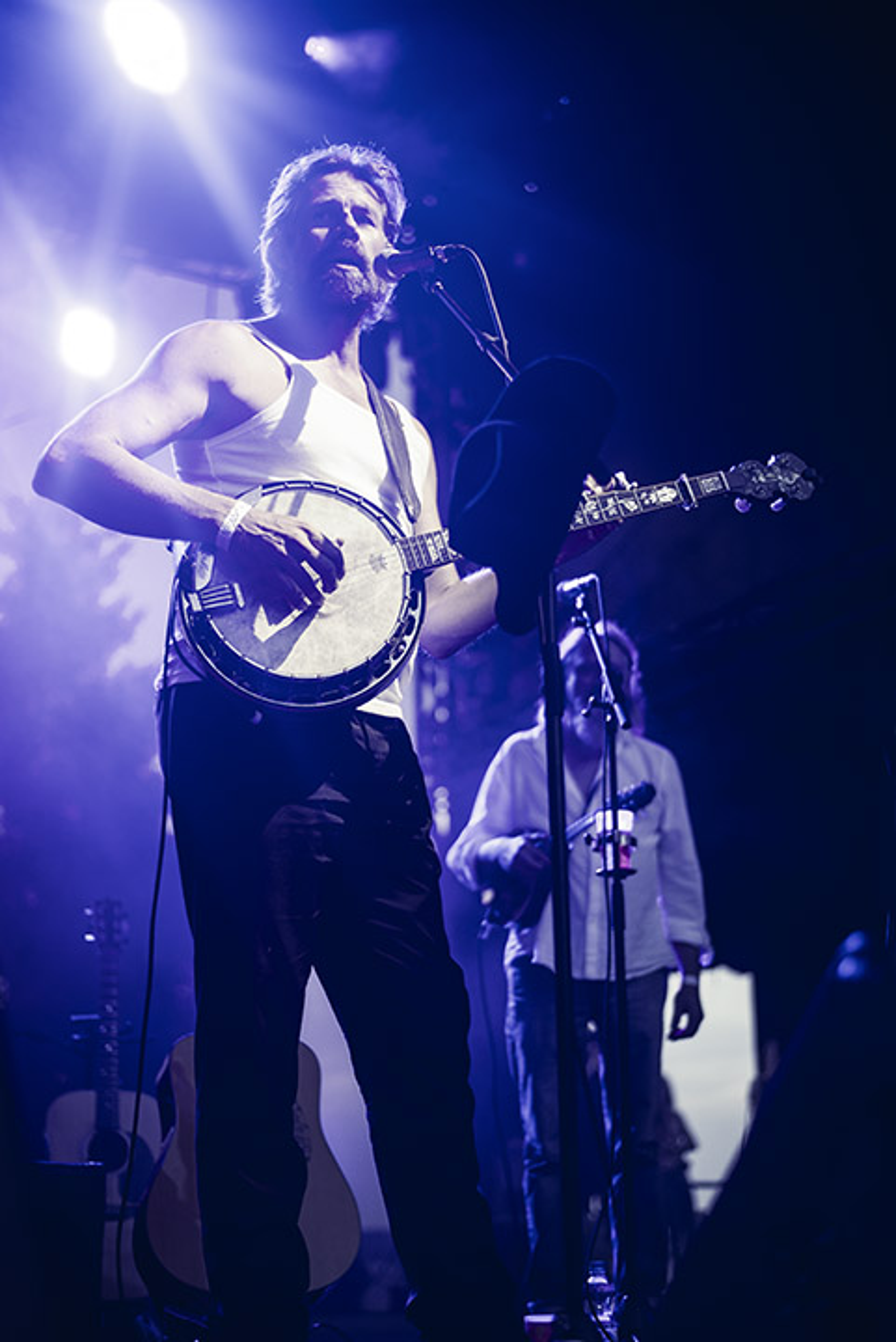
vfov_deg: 39.6
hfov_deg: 27.0
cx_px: 448
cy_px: 671
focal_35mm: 50
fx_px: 1864
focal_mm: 50
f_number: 1.8
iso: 250
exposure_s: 1/250
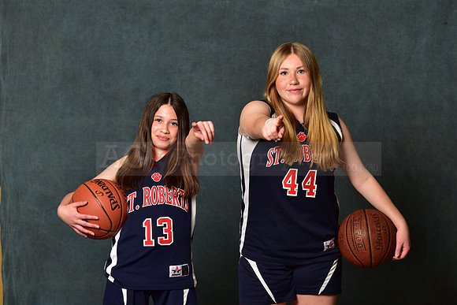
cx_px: 228
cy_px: 152
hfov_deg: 22.6
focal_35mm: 90
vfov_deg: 15.2
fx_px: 1143
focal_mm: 90
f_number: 4.5
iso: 200
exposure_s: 1/200
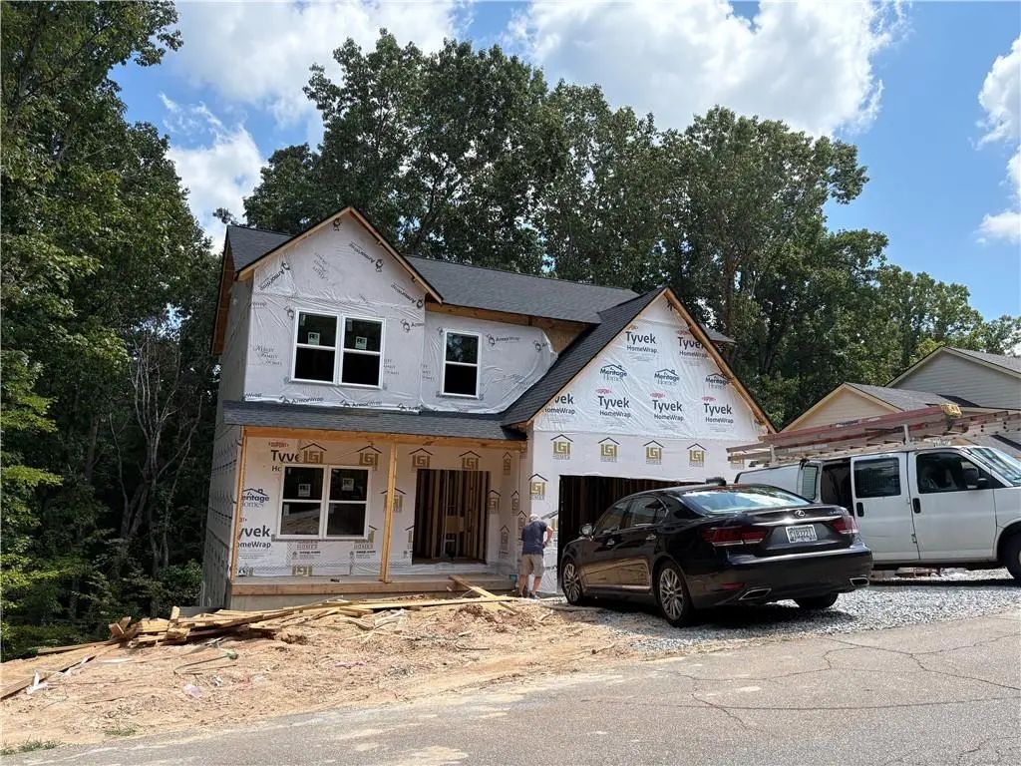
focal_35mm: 26
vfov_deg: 53.1
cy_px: 383
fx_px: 767
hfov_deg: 67.3
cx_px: 510
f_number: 1.6
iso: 64
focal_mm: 5.96
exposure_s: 1/2747
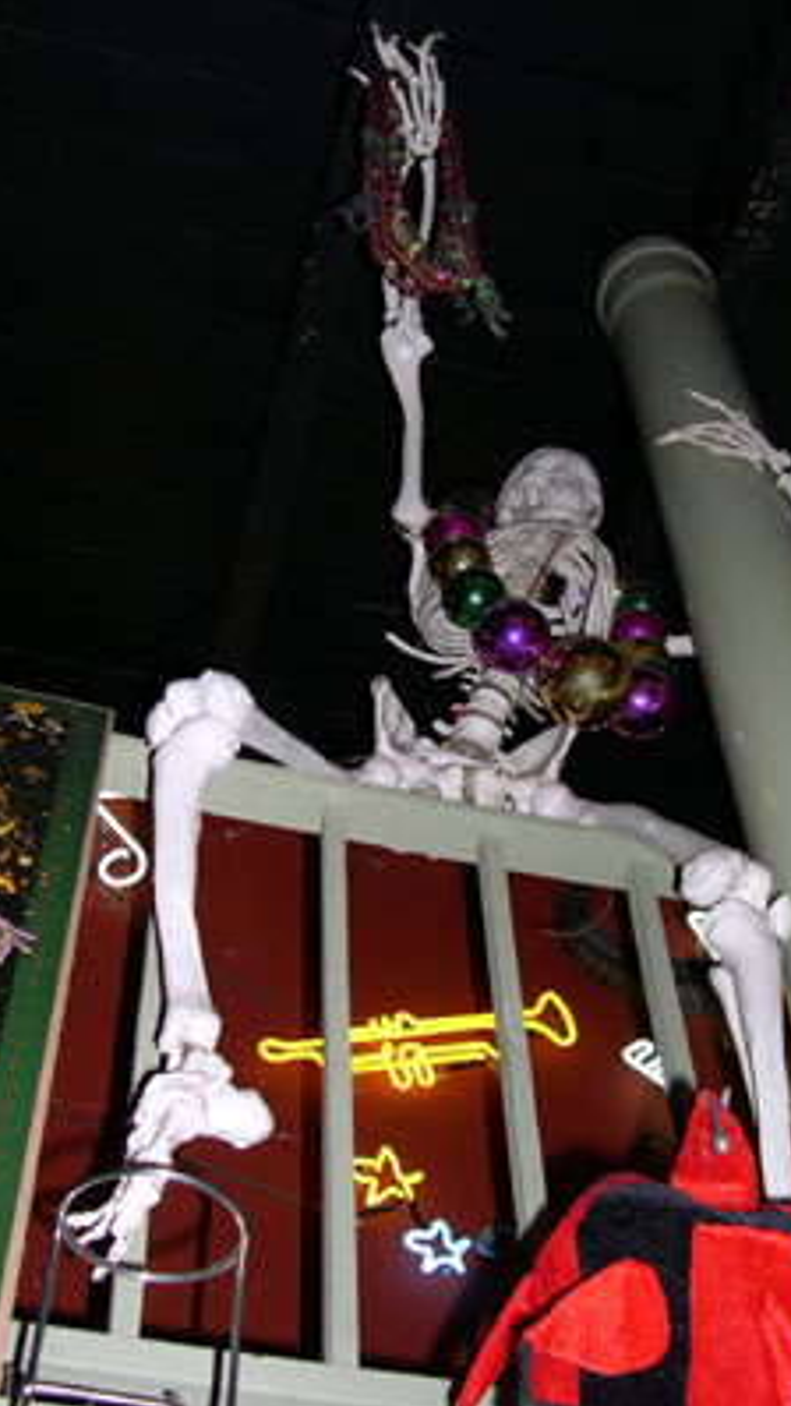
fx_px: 1714
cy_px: 703
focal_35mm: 46
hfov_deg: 25.9
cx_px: 516
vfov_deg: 44.6
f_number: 2.9
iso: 100
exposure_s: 1/60
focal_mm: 9
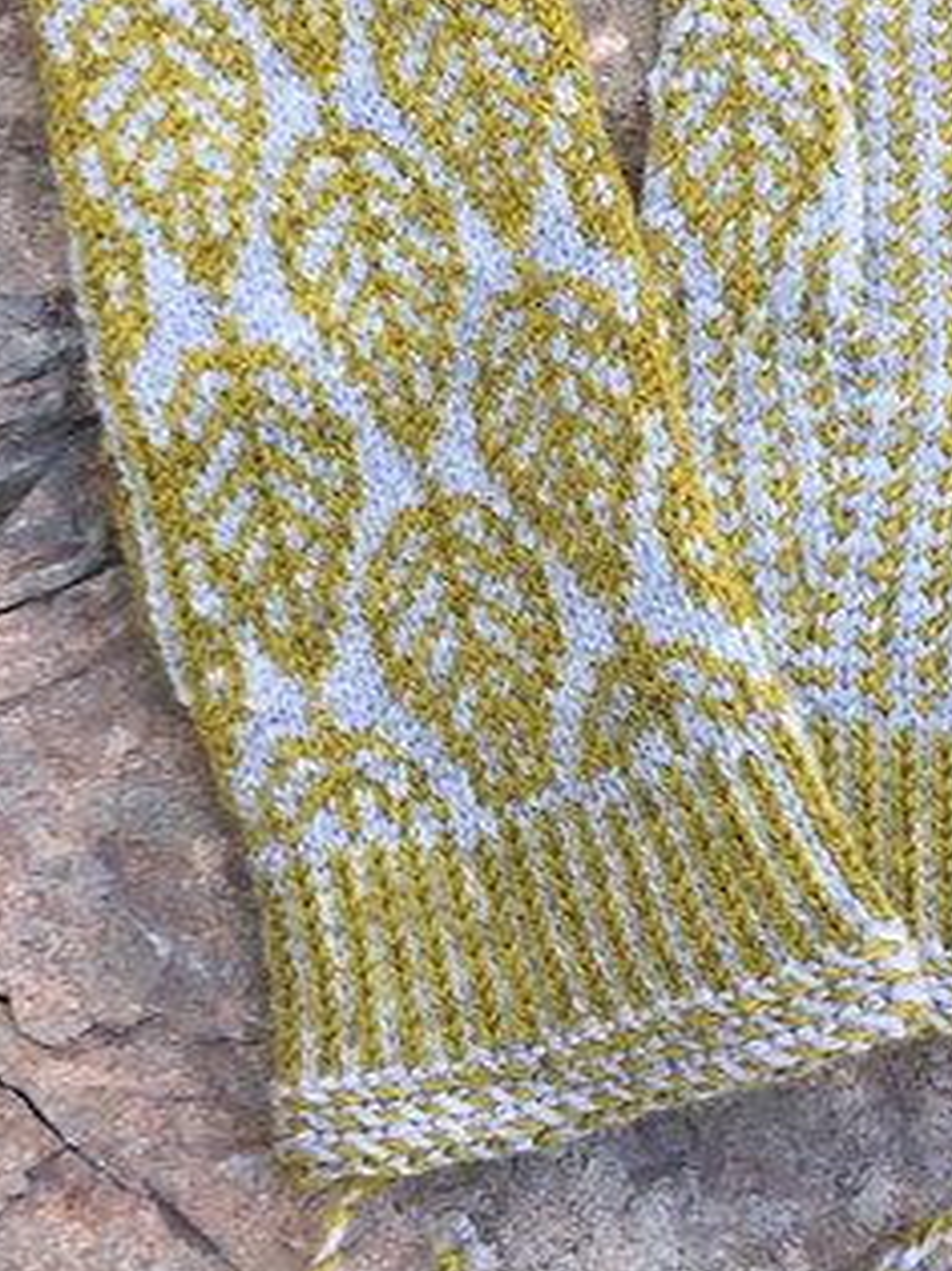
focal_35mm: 46
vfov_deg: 40.7
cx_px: 664
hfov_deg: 31.2
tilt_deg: -79.8
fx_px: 1688
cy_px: 420
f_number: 2.2
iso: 32
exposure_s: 1/60
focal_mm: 4.15
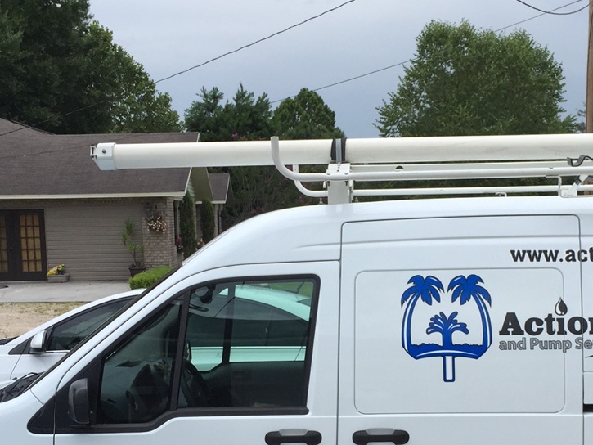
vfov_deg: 25.8
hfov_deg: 34.3
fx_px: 959
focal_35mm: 56
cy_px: 330
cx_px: 350
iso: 32
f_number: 2.2
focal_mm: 4.15
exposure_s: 1/942
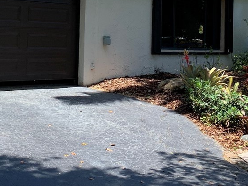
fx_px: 537
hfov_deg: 25.9
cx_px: 91
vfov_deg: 19.2
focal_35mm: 75
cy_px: 12
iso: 25
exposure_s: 1/849
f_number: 1.8
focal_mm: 4.25
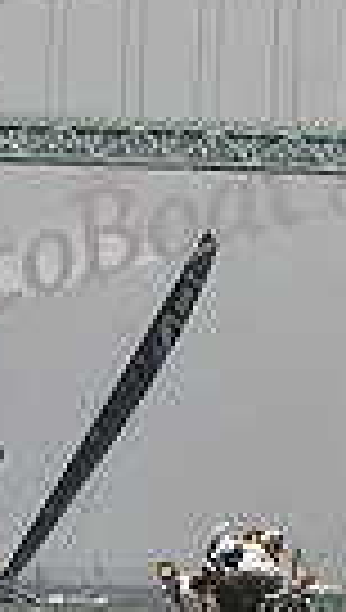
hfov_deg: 2.5
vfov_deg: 4.4
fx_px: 7969
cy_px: -54
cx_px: 658
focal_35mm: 491
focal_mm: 110
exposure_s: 1/640
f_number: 6.3
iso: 250
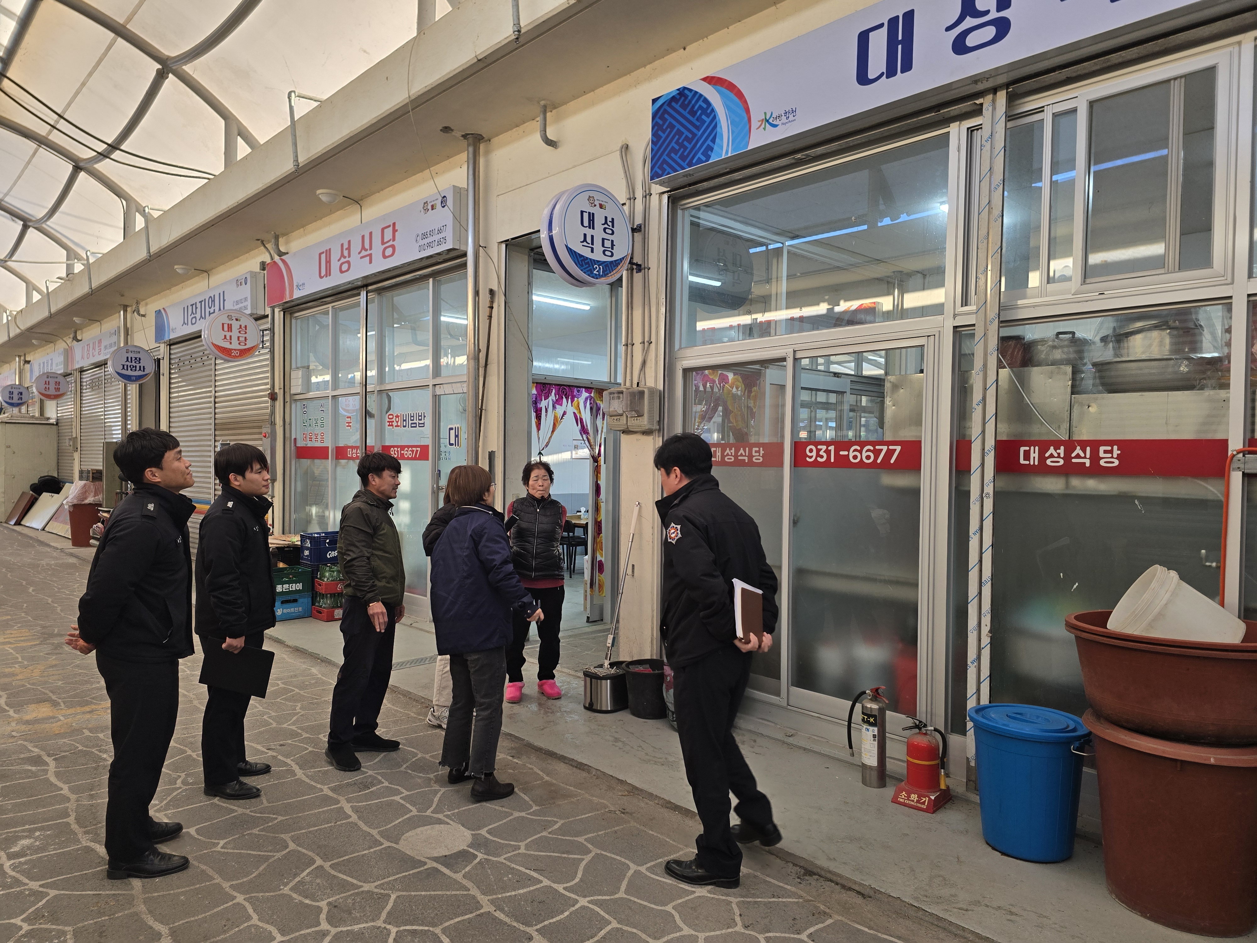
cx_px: 628
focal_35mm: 23
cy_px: 472
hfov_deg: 73.9
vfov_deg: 58.9
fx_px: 835
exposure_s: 1/180
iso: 80
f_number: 1.7
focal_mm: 6.3
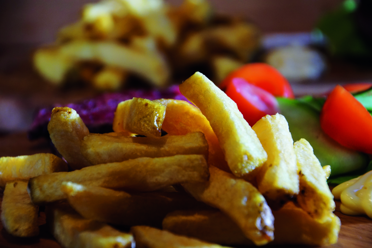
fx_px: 1549
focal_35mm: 150
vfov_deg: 9.1
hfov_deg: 13.7
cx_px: 186
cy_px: 124
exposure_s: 1/160
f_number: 5.6
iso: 800
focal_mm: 100
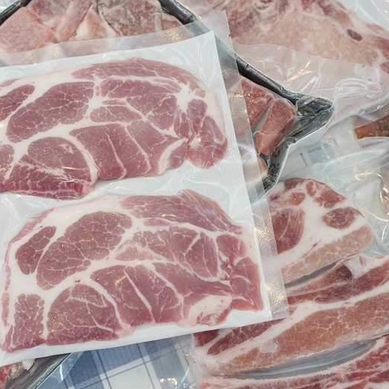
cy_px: 191
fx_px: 687
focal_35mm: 54
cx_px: 118
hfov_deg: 31.3
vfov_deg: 31.6
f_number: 5.6
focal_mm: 41
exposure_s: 1/60
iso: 800
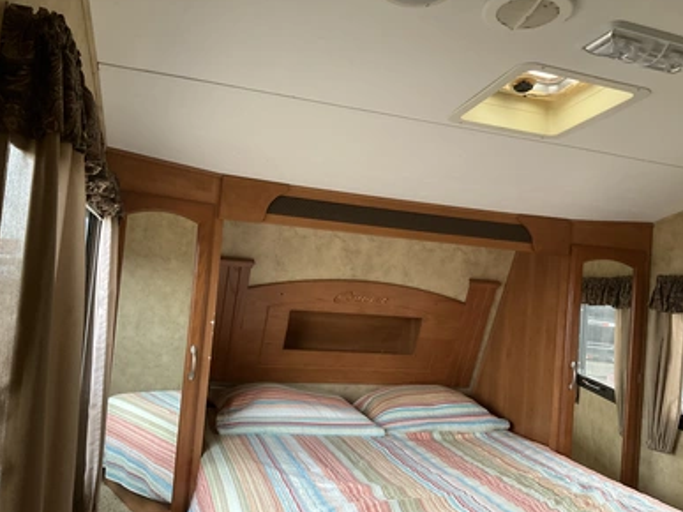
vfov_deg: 46.8
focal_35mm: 30
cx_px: 346
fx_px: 592
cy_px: 252
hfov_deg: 60.0
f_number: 1.8
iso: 100
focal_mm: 3
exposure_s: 1/60
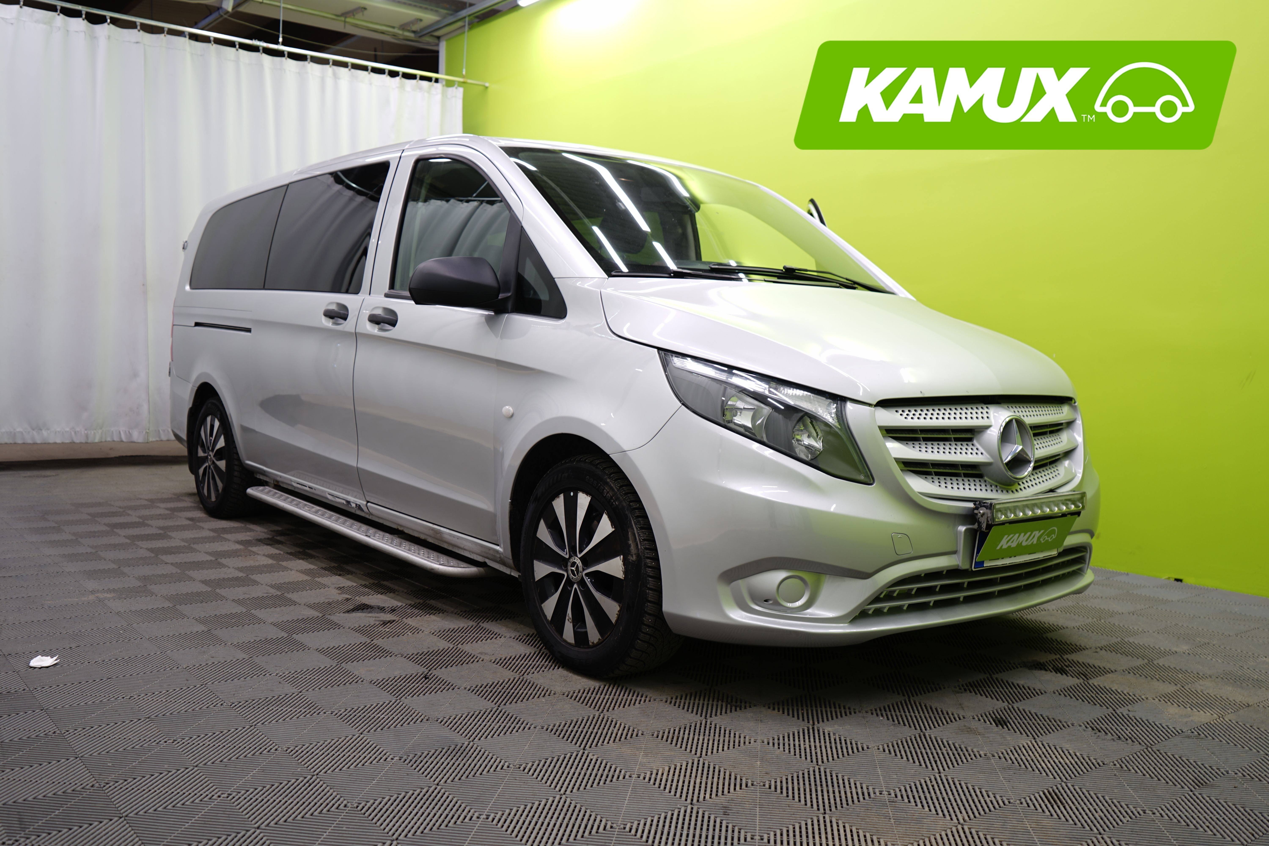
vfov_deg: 43.6
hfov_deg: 61.9
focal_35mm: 30
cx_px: 634
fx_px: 1057
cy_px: 423
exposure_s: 1/10
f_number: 4
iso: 50
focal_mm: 30
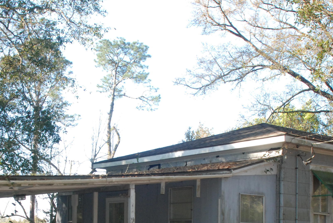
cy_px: 203
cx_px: 145
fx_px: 620
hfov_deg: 30.0
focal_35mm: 67
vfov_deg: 20.0
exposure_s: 1/200
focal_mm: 24
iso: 640
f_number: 5.6
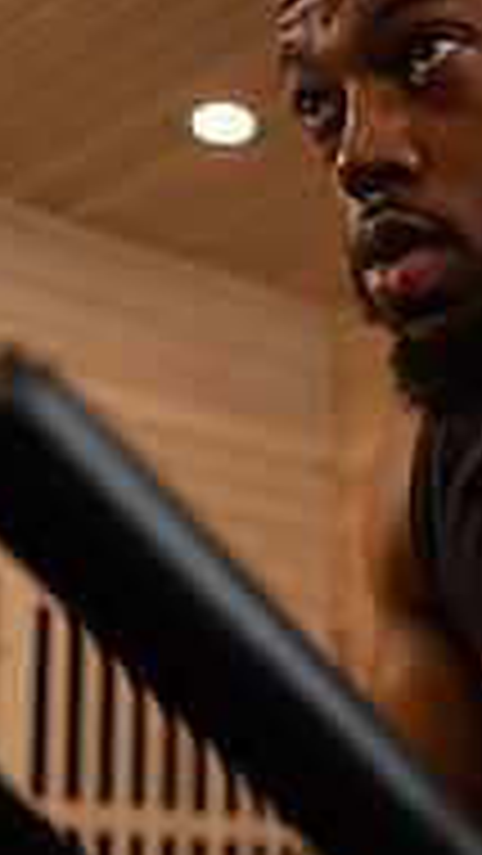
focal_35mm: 87
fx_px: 1975
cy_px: 634
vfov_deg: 24.2
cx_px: 545
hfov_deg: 13.6
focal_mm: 35
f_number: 2.8
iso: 400
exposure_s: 1/160
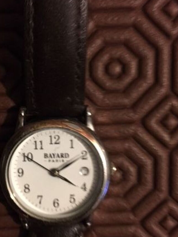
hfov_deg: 32.1
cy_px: 132
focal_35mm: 45
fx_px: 309
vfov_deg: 42.0
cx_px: 78
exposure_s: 1/4
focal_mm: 4.15
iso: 100
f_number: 2.2
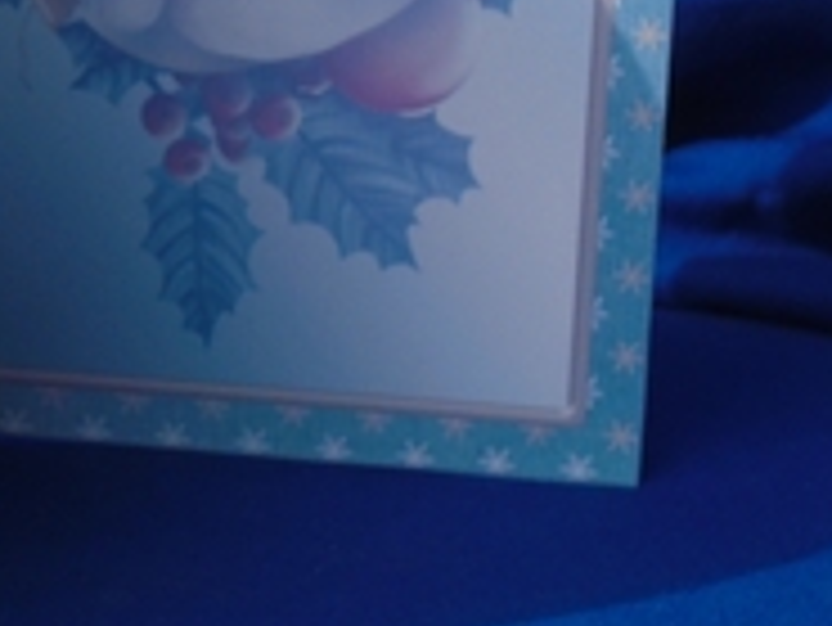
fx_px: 3968
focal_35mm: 165
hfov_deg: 11.8
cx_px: -54
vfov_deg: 9.0
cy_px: -2
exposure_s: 1/500
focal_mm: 12
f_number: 5.5
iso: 100
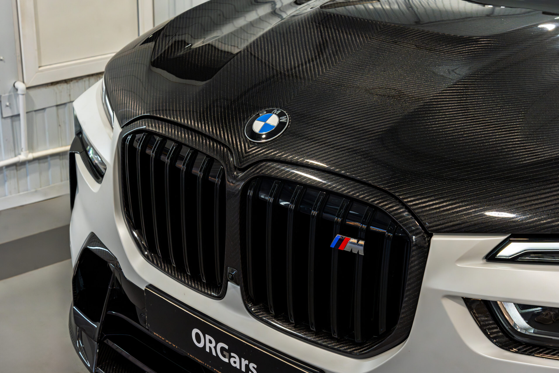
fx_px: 838
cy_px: 186
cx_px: 280
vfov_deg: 25.1
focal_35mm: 54
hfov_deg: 36.9
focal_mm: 54
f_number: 9
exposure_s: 1/320
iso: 1600
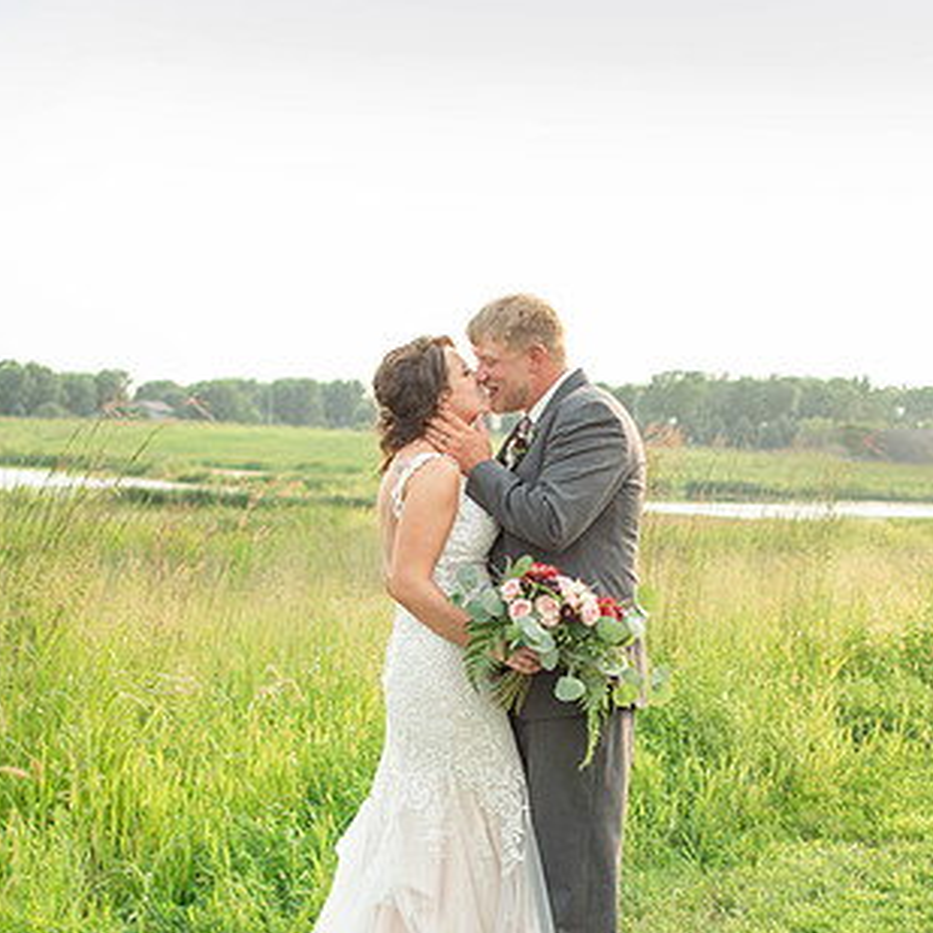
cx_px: 461
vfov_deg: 28.1
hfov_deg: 28.2
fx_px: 1860
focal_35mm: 61
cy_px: 562
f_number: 2.8
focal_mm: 35
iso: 200
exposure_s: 1/640
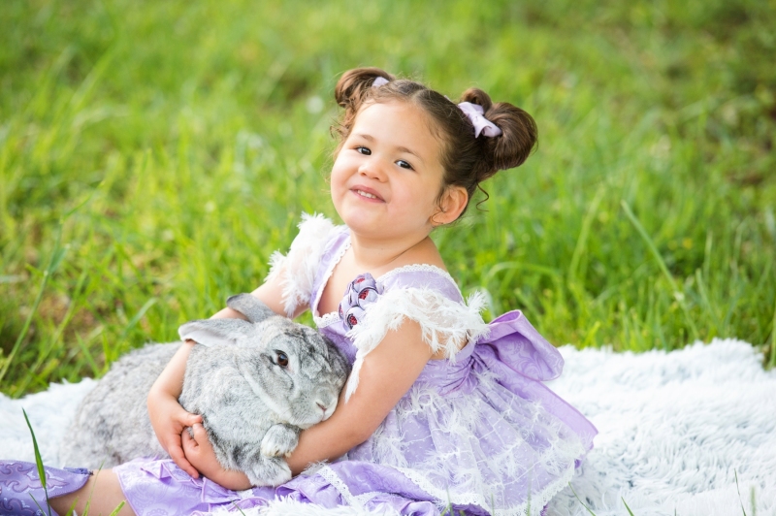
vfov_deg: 7.6
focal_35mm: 180
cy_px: 258
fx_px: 3877
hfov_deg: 11.4
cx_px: 388
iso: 800
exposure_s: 1/640
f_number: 4
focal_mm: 180
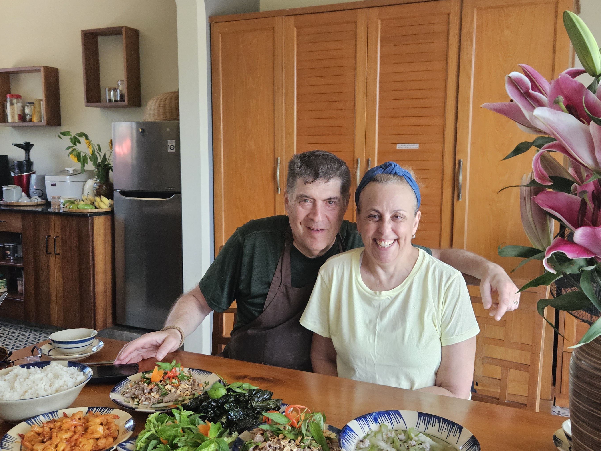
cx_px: 311
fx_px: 590
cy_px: 222
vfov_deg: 41.8
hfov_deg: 54.0
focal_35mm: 34
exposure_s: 1/359
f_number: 1.8
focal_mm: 5.4
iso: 500
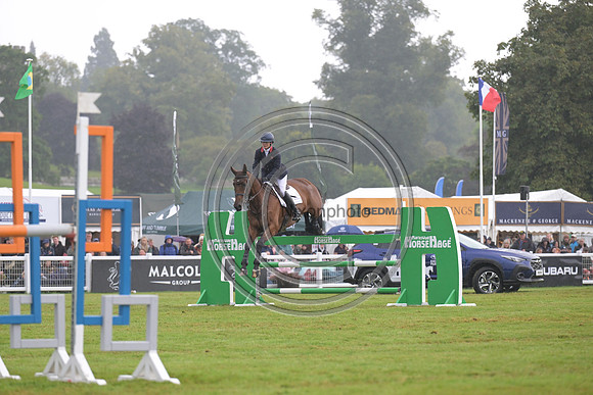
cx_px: 296
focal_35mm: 200
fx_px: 3295
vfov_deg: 6.9
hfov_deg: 10.3
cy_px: 198
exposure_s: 1/1250
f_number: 4.5
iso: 1400
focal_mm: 200
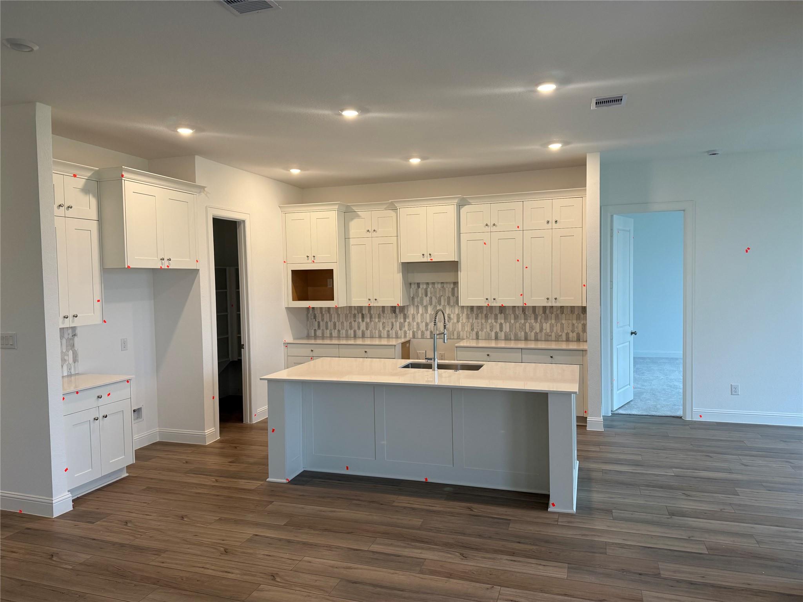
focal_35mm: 24
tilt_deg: +0.3
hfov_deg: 71.6
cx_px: 402
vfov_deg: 56.8
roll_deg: +1.4
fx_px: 557
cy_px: 301
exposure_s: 1/120
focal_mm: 6.76
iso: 160
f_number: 1.78
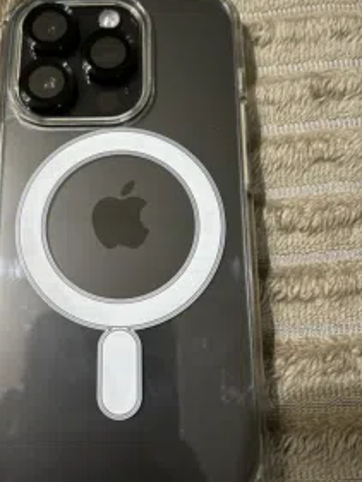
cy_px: 221
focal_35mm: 37
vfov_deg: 50.1
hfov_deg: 38.4
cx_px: 134
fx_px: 516
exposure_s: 1/20
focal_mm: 5.7
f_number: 1.5
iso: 800
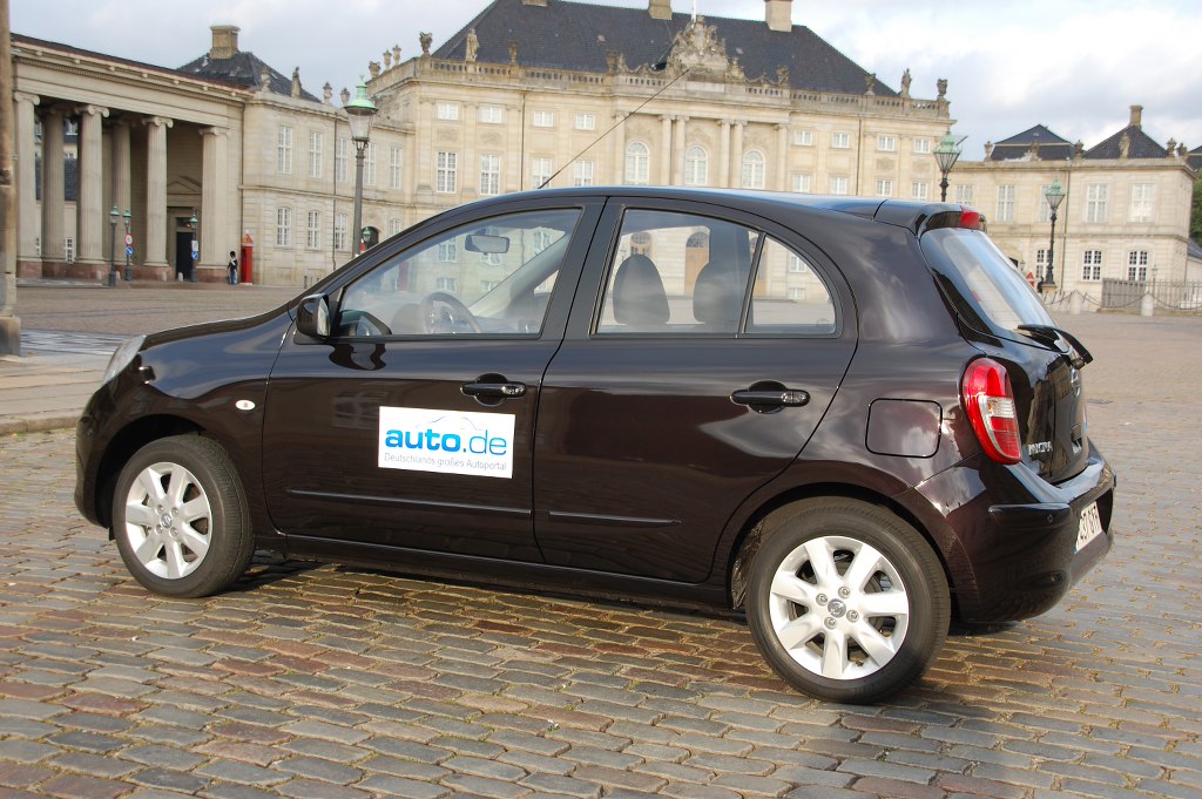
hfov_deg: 43.6
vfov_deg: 29.8
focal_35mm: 45
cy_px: 400
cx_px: 601
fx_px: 1501
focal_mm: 30
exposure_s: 1/160
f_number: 6.3
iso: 200
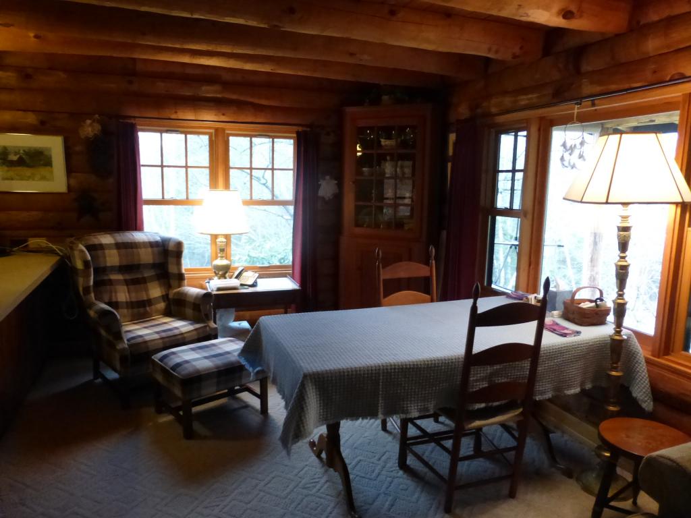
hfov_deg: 69.4
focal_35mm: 25
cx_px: 346
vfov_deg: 54.9
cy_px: 259
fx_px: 499
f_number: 3.3
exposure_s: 1/50
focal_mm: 4.3
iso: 800
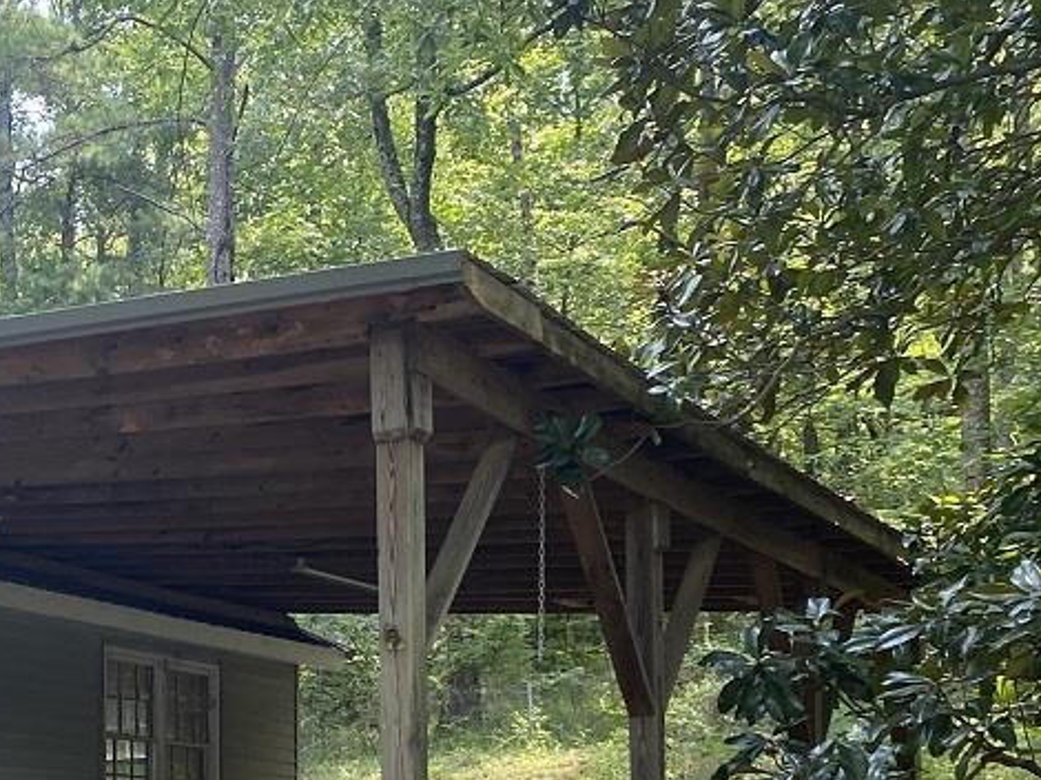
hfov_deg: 26.9
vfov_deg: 21.0
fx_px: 2014
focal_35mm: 67
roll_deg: +0.3
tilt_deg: +0.8
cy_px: 813
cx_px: -66
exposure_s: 1/122
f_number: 1.8
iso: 64
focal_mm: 4.25
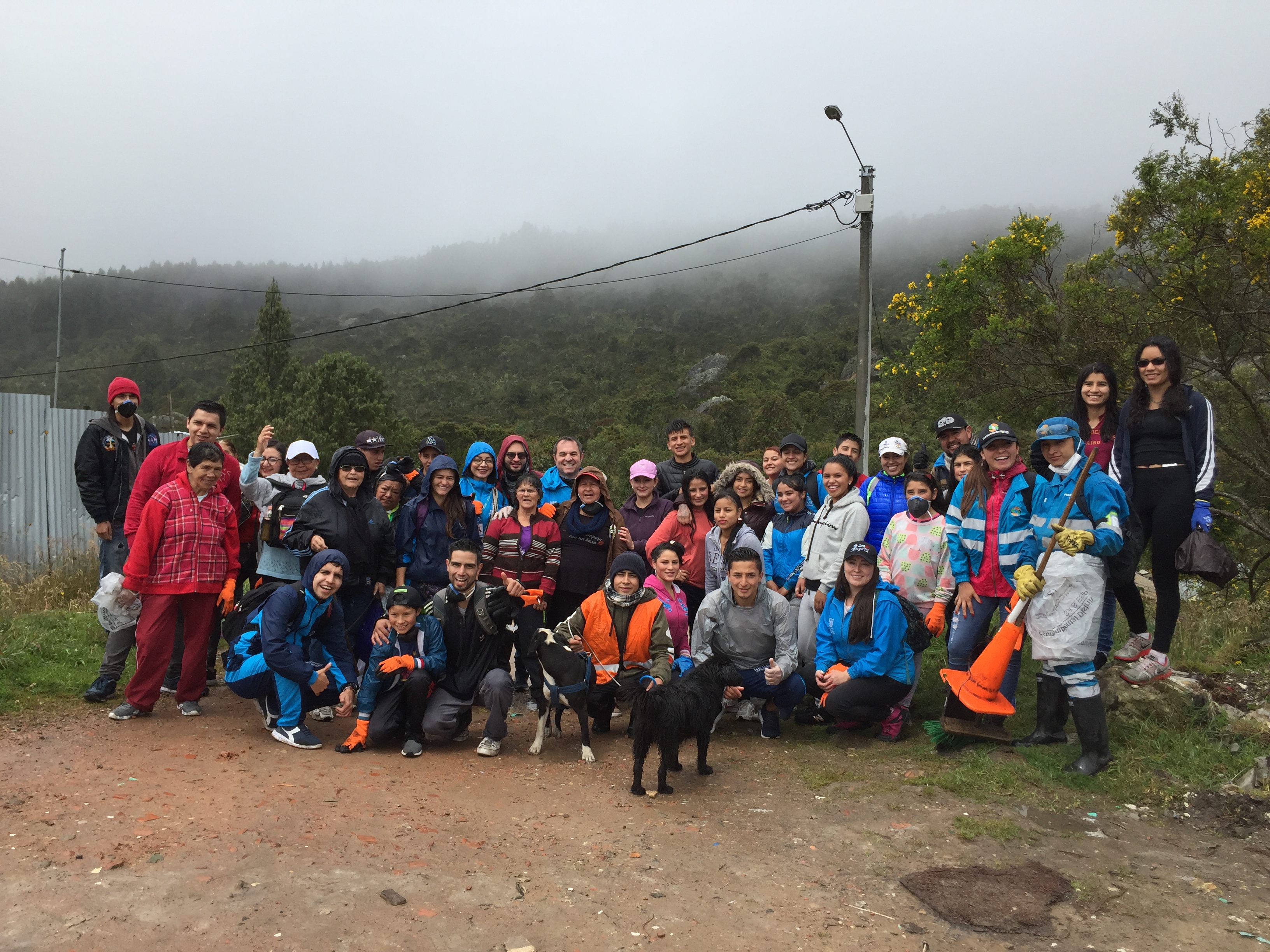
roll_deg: -3.8
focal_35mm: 29
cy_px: 476
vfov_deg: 48.2
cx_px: 635
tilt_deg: -5.2
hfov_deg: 61.7
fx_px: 1064
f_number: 2.2
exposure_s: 1/2639
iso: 32
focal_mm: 4.15
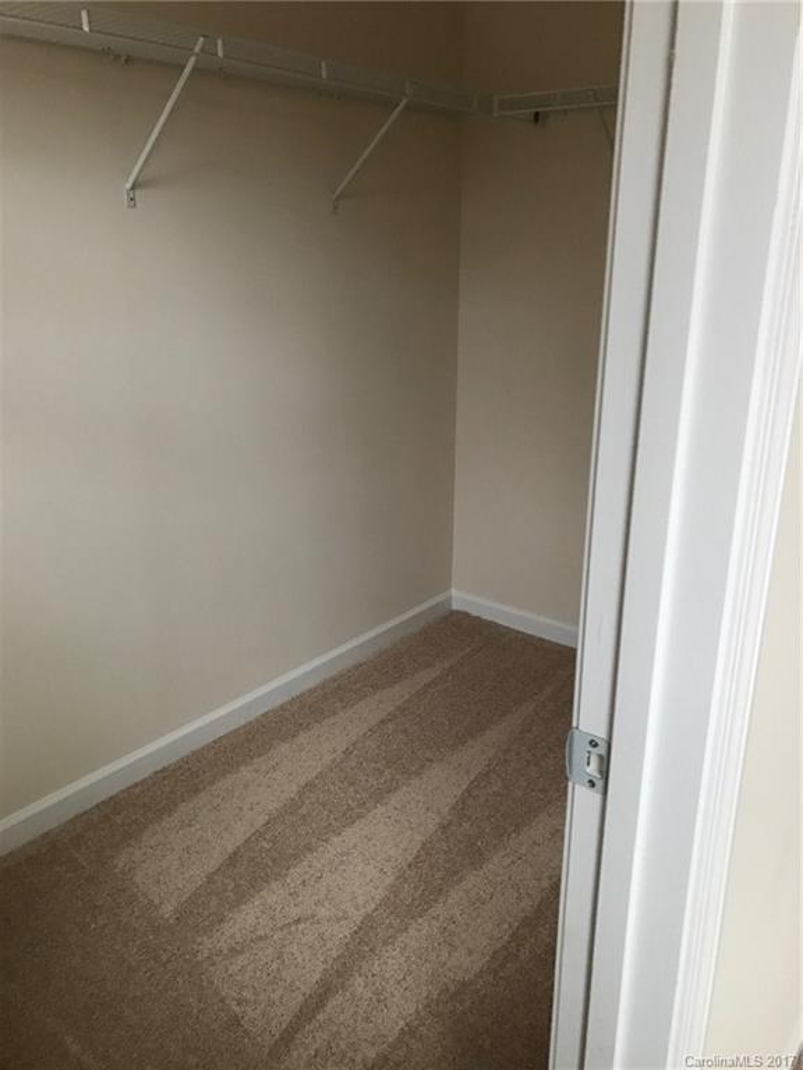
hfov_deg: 49.7
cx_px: 402
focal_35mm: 28
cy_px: 535
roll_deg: -0.3
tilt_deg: -17.2
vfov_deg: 63.4
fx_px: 866
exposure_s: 1/9
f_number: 1.8
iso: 100
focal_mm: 3.99
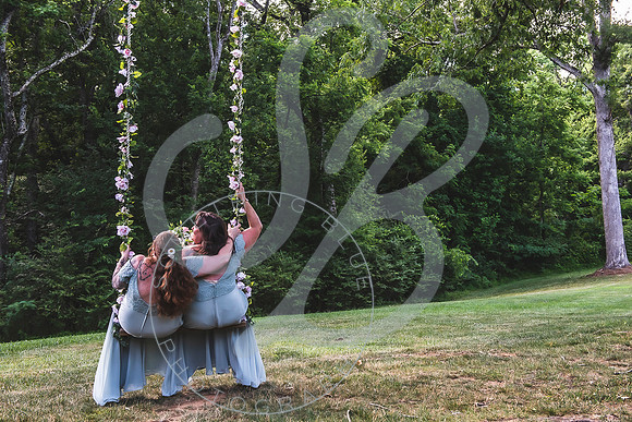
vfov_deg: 31.9
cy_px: 211
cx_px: 316
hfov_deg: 46.4
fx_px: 737
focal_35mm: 42
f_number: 7.1
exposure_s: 1/250
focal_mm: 42
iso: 640
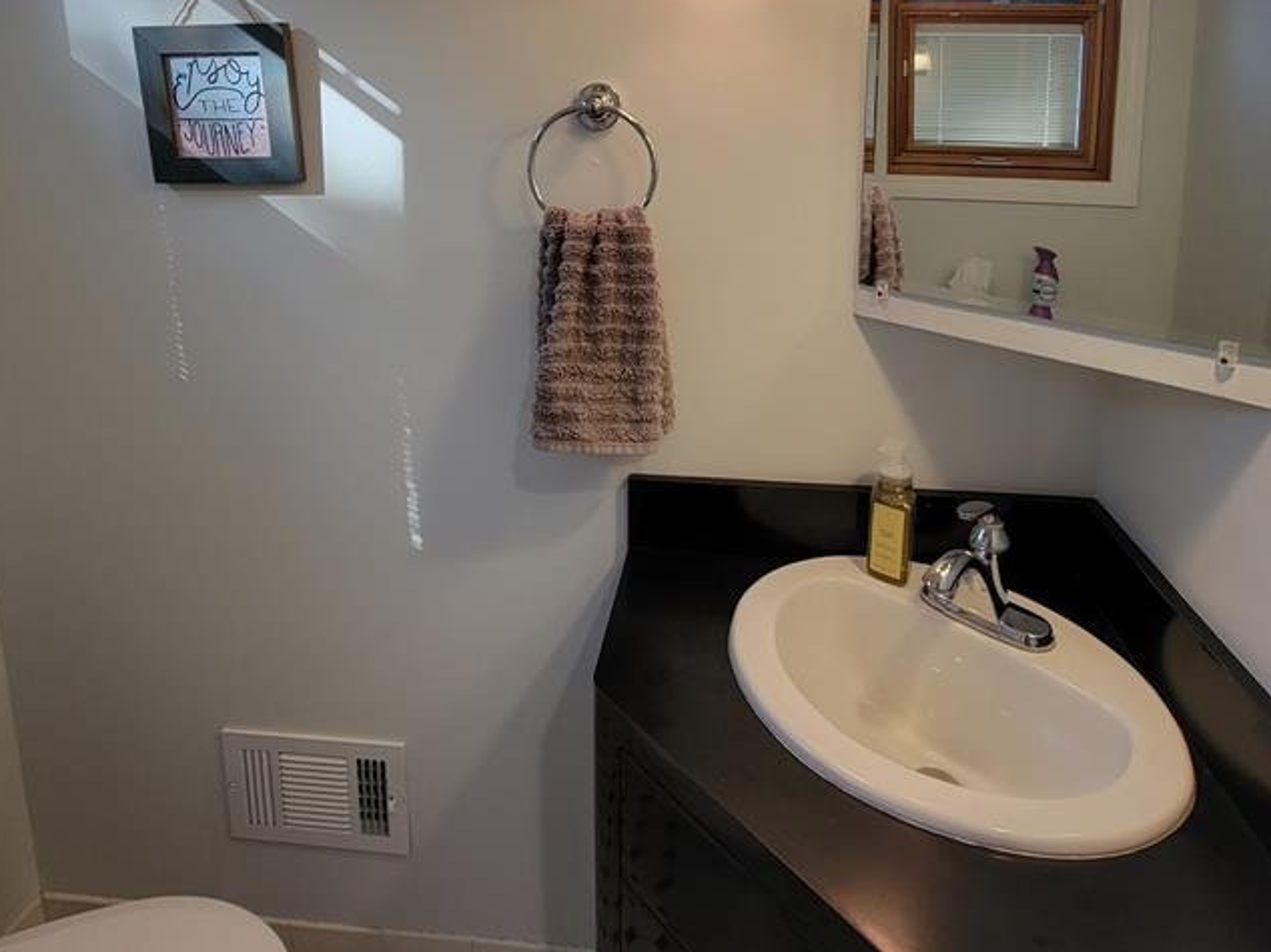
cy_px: 269
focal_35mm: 21
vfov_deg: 60.8
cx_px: 631
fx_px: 771
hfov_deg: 79.0
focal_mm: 2.2
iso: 64
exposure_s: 1/60
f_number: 2.2
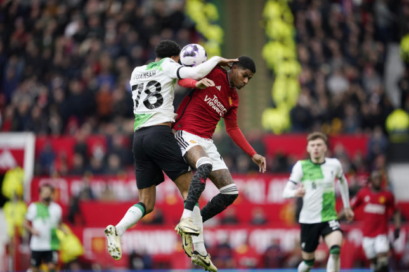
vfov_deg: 3.4
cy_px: 136
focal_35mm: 400
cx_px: 204
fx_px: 4544
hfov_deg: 5.2
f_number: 2.8
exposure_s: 1/4000
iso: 1600
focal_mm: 400
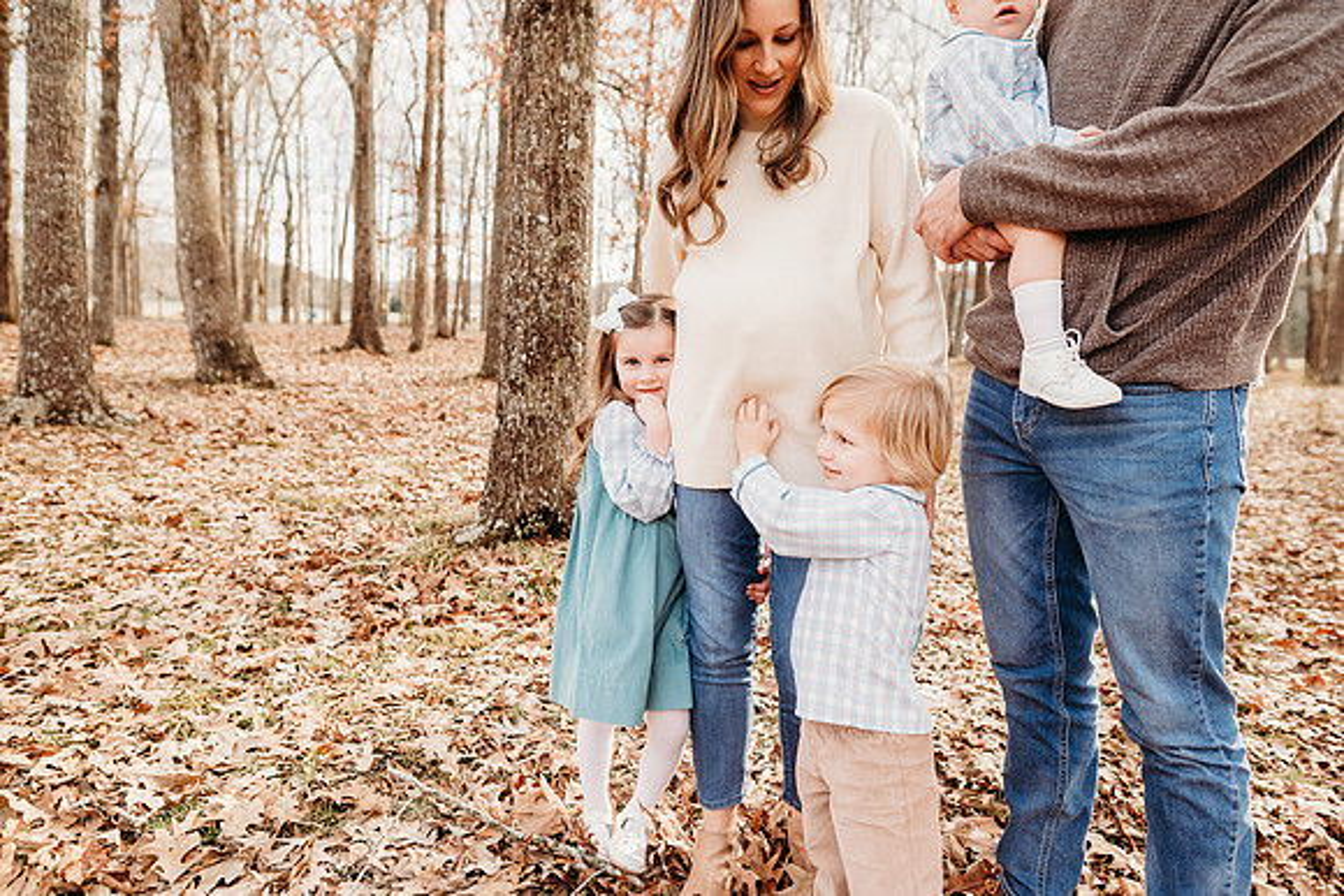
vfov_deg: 53.2
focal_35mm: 24
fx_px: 896
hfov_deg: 73.7
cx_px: 672
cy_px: 448
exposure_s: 1/250
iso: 100
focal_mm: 24
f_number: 3.2
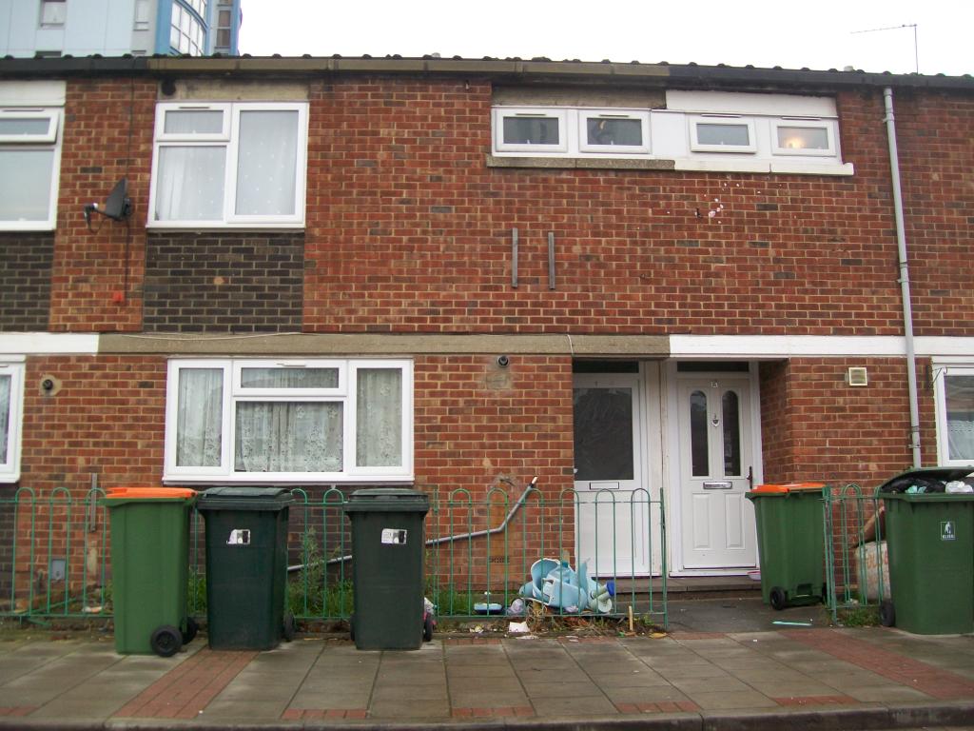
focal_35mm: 34
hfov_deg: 54.0
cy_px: 366
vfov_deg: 41.8
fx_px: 957
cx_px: 487
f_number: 2.7
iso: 64
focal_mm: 6.1
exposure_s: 1/80
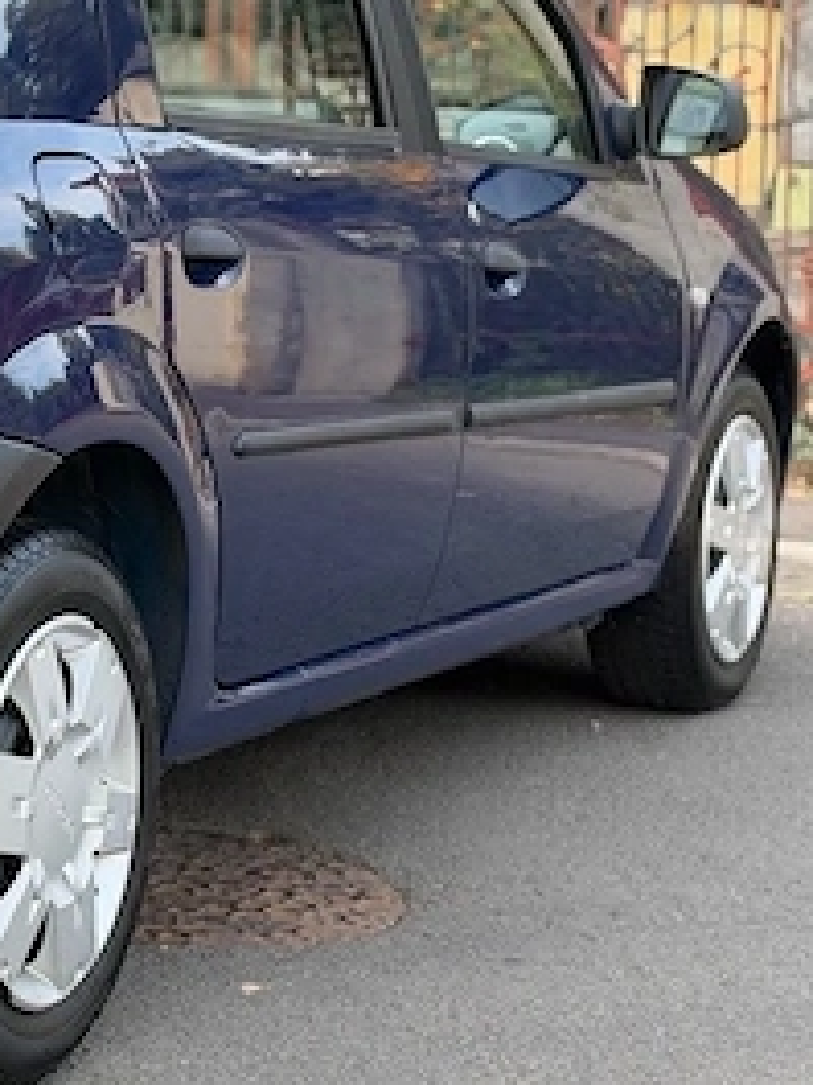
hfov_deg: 13.0
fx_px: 3413
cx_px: -300
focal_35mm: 109
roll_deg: -1.0
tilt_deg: -6.2
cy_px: 300
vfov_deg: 18.0
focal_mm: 6.93
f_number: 1.8
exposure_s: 1/202
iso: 64
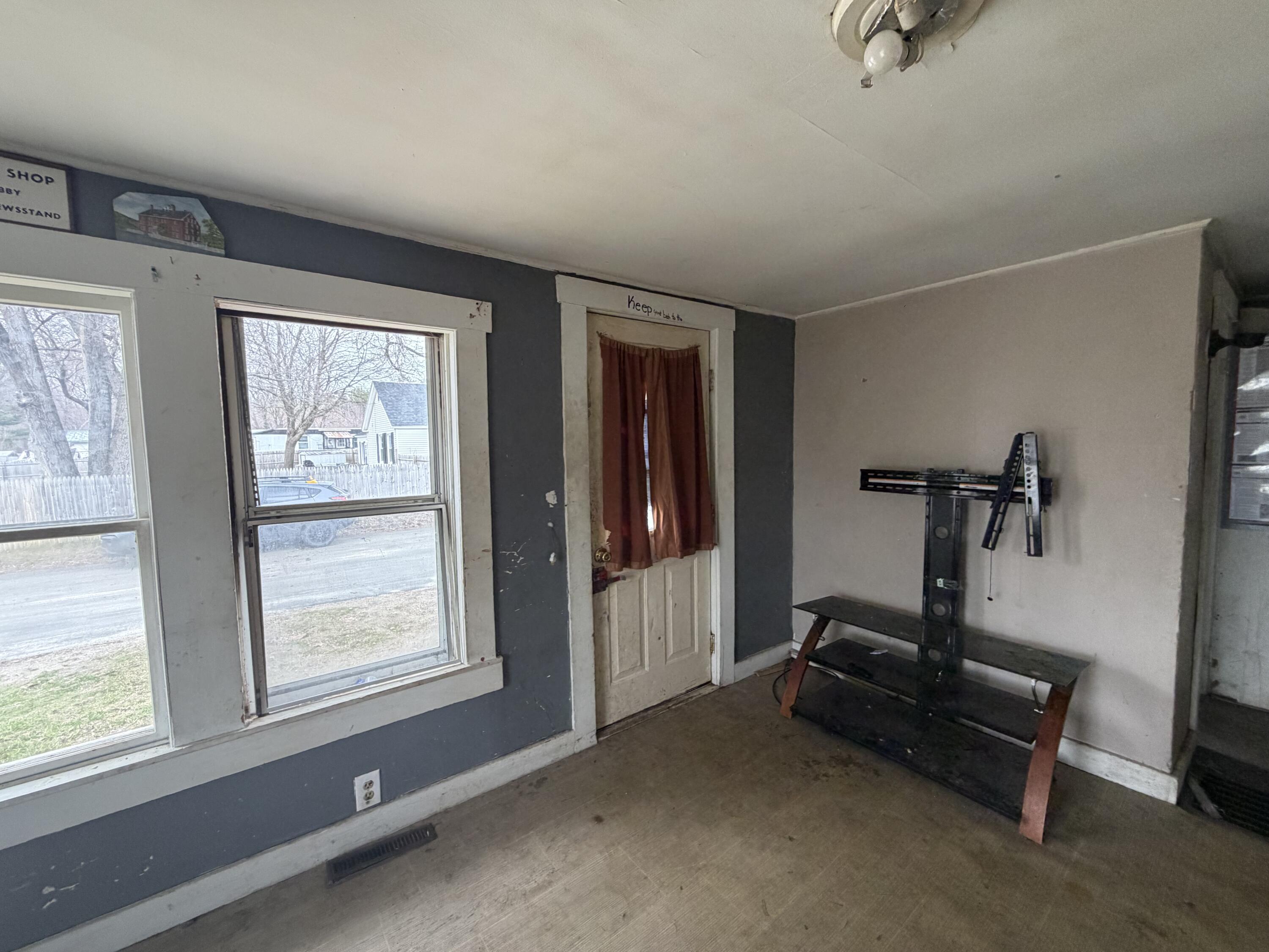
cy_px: 476
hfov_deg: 102.1
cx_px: 634
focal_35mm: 14
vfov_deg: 85.7
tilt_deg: -3.5
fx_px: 513
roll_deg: +1.5
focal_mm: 2.22
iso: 320
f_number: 2.2
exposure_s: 1/121
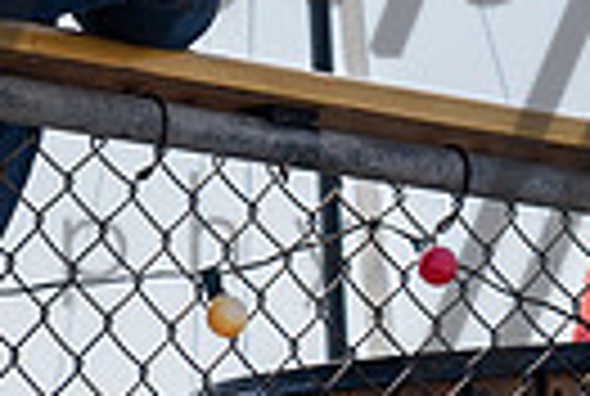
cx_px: -95
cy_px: 84
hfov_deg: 6.2
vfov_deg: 4.2
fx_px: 5421
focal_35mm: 330
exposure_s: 1/400
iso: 125
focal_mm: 49
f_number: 6.3
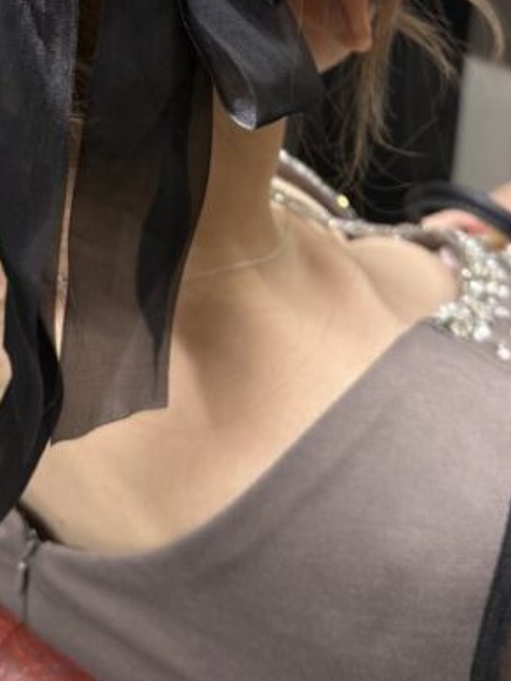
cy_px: -49
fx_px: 1239
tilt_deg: -24.5
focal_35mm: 63
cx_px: 105
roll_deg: +0.9
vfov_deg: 28.2
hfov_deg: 23.0
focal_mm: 6.76
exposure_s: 1/50
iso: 125
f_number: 1.78
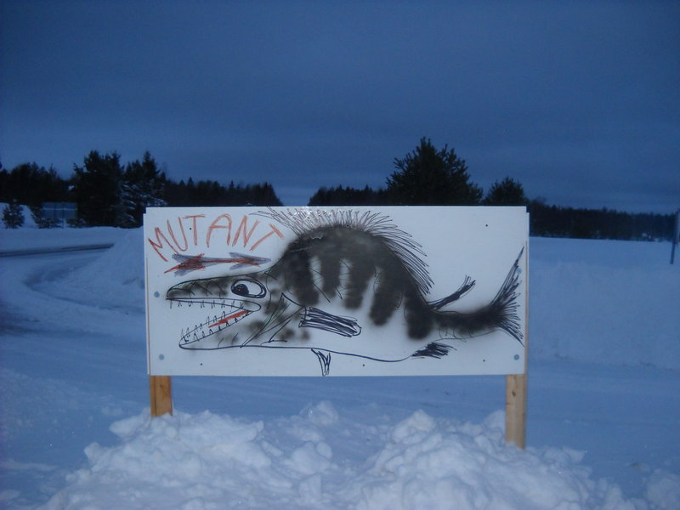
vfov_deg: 35.1
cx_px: 340
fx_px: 805
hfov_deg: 45.8
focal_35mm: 41
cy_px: 255
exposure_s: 1/30
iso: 200
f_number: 3.1
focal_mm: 6.72
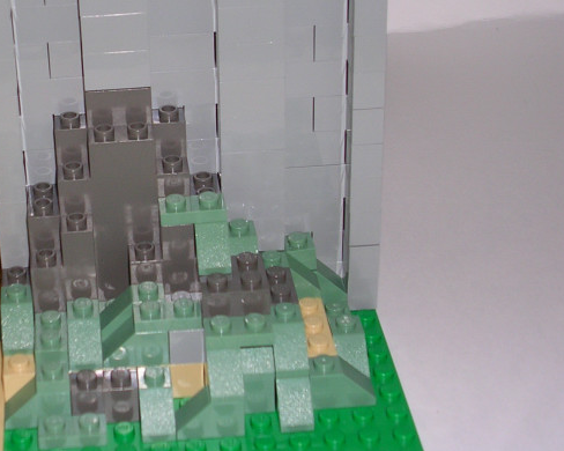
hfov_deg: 19.7
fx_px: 1602
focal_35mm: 96
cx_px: 104
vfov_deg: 16.0
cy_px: 125
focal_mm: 9.1
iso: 50
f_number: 3.4
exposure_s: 1/60.1
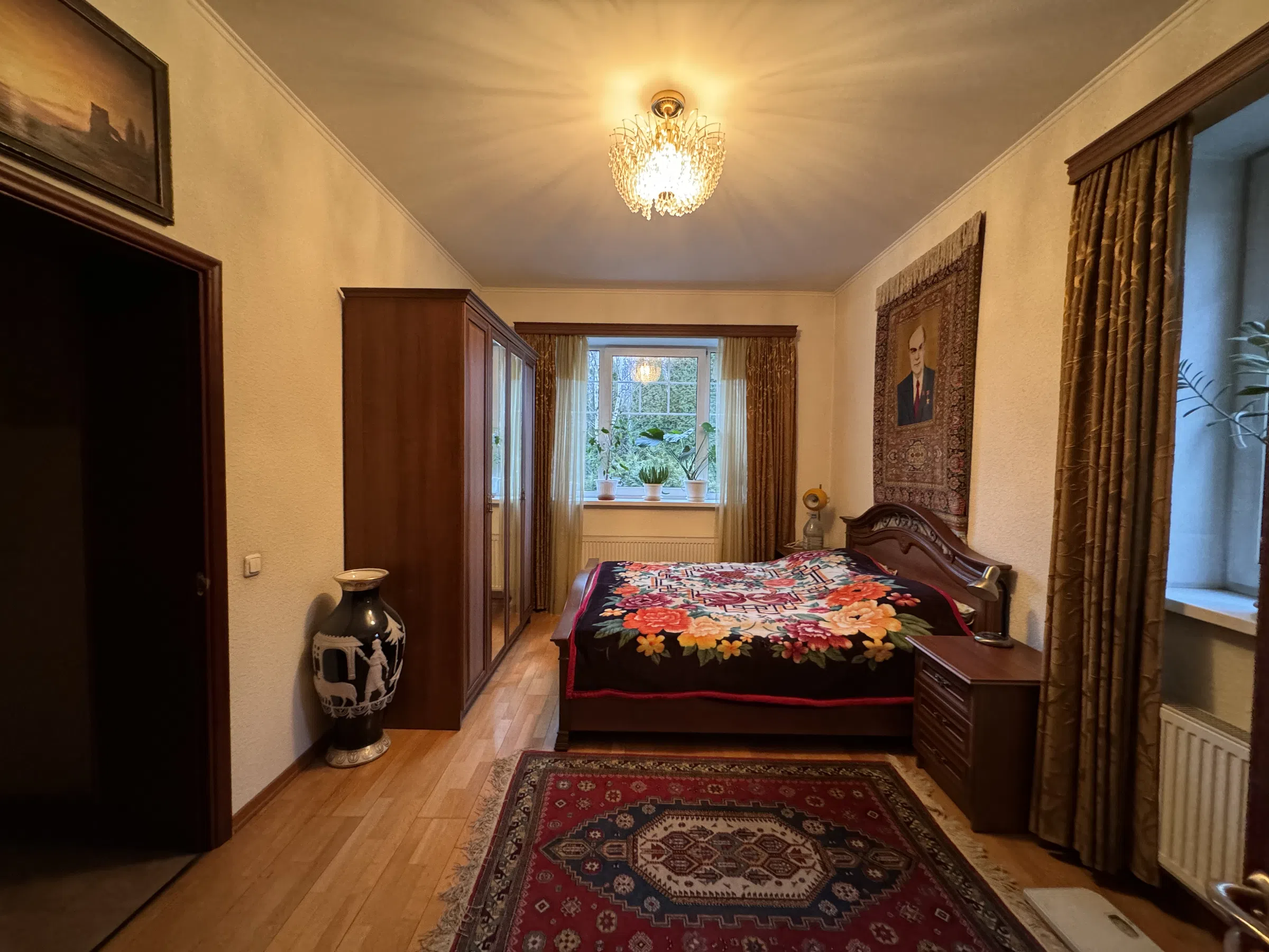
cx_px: 634
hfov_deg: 102.1
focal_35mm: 14
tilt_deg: -3.0
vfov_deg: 85.7
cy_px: 476
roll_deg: -1.1
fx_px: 513
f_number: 2.2
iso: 800
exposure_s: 1/50
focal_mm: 2.22
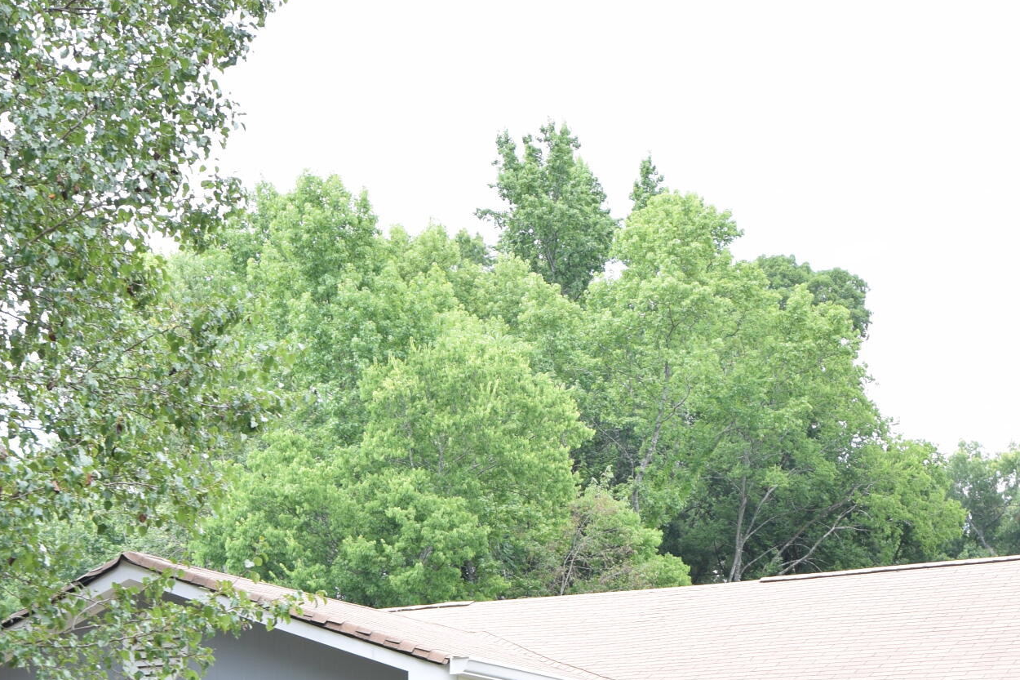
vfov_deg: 18.3
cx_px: 459
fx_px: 2040
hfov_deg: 28.1
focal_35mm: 72
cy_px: 736
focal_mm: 20
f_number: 4.5
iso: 100
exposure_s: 1/80
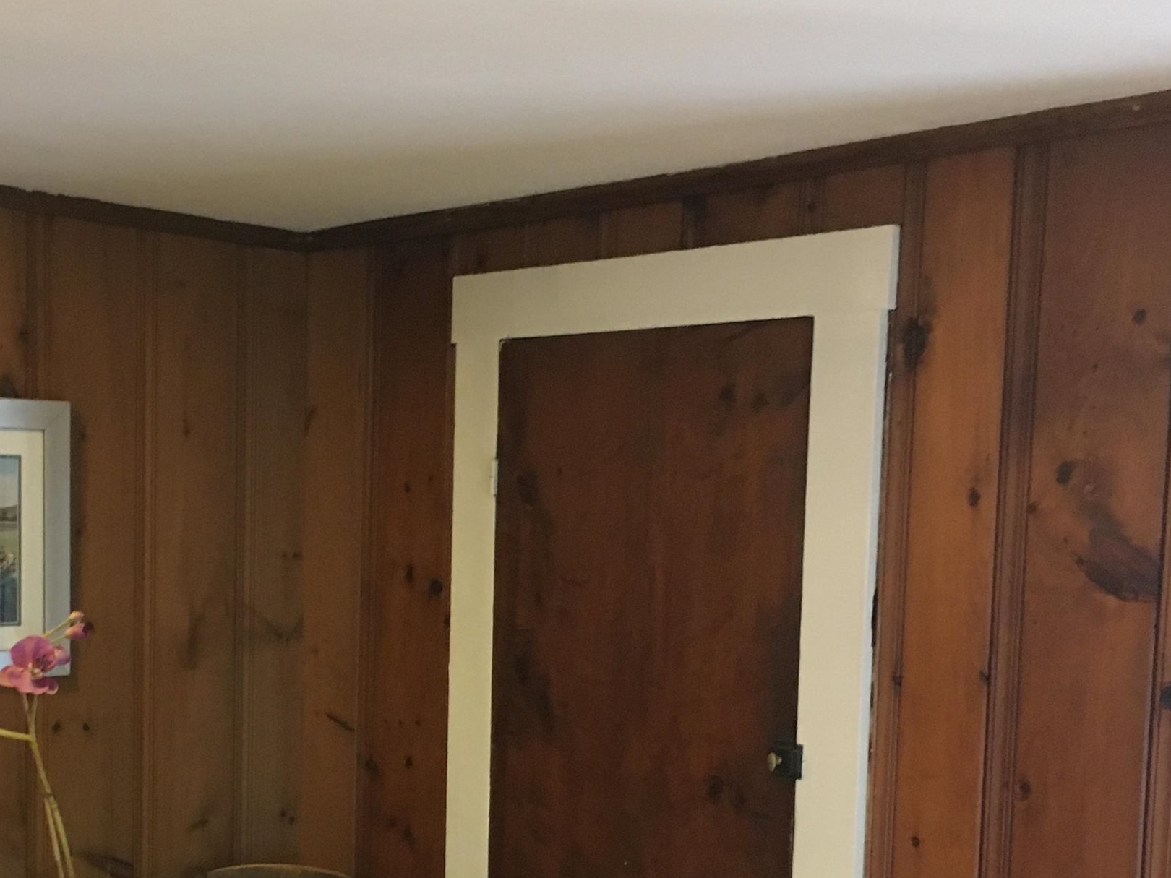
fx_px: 1861
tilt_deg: -6.7
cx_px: 360
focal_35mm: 55
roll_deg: -2.1
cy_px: 721
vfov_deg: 26.0
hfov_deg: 34.5
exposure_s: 1/15
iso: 200
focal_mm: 4.15
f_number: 2.2
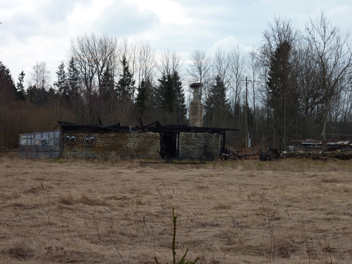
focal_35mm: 72
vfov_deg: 20.4
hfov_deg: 27.0
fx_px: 732
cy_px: 132
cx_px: 176
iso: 80
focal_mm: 11.9
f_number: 4.1
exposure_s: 1/400
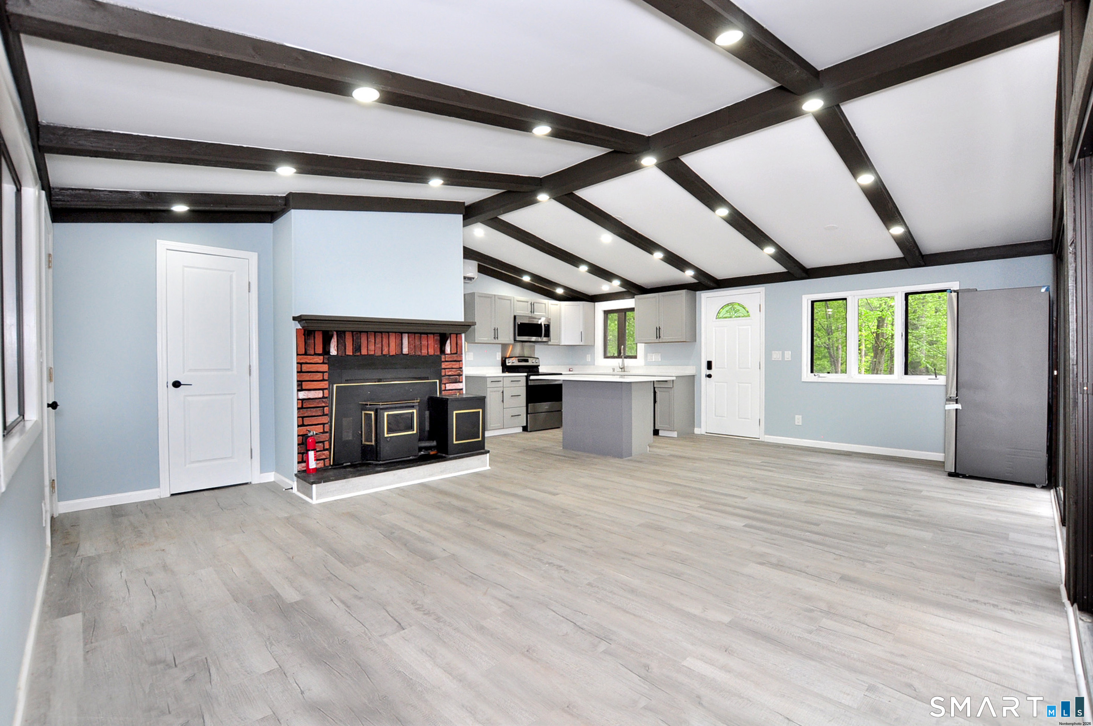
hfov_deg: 100.5
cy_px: 363
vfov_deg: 77.2
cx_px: 546
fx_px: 455
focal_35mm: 15
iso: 500
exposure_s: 1/80
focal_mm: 10
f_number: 5
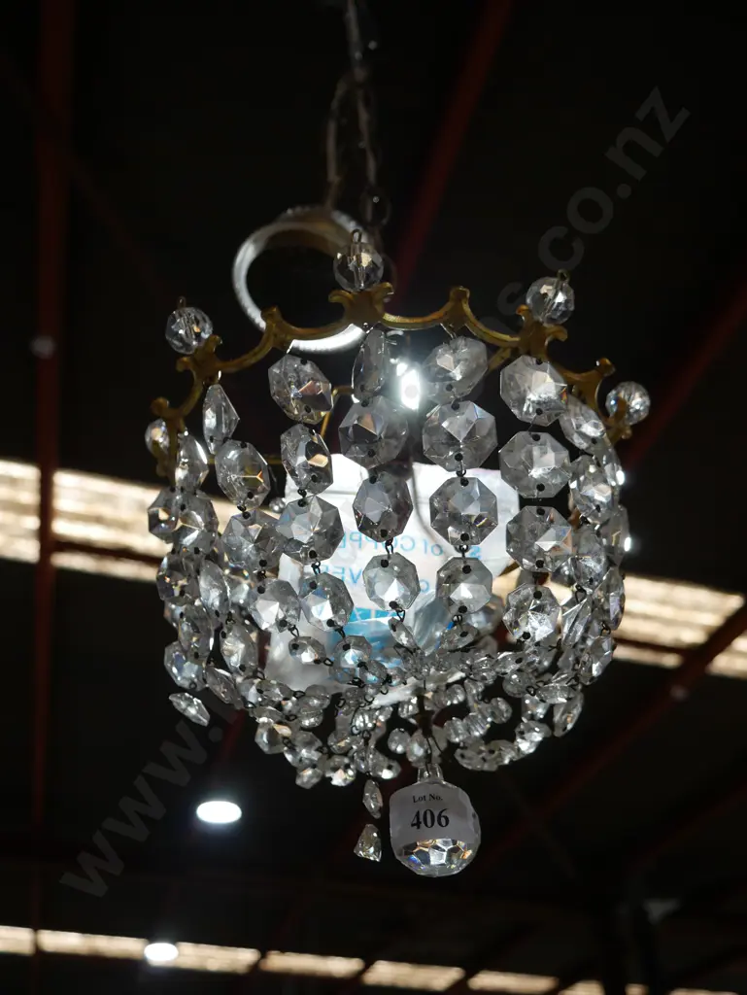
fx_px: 977
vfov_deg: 53.9
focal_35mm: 34
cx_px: 374
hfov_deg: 41.8
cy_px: 498
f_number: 4
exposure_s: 1/80
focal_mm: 17
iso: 200
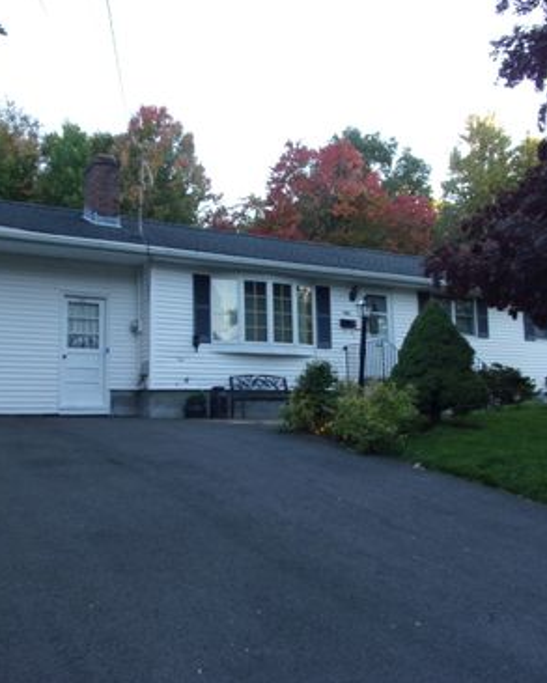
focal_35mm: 32
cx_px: 237
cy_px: 337
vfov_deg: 55.6
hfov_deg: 45.7
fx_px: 647
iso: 80
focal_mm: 4.3
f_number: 3.3
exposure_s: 1/70
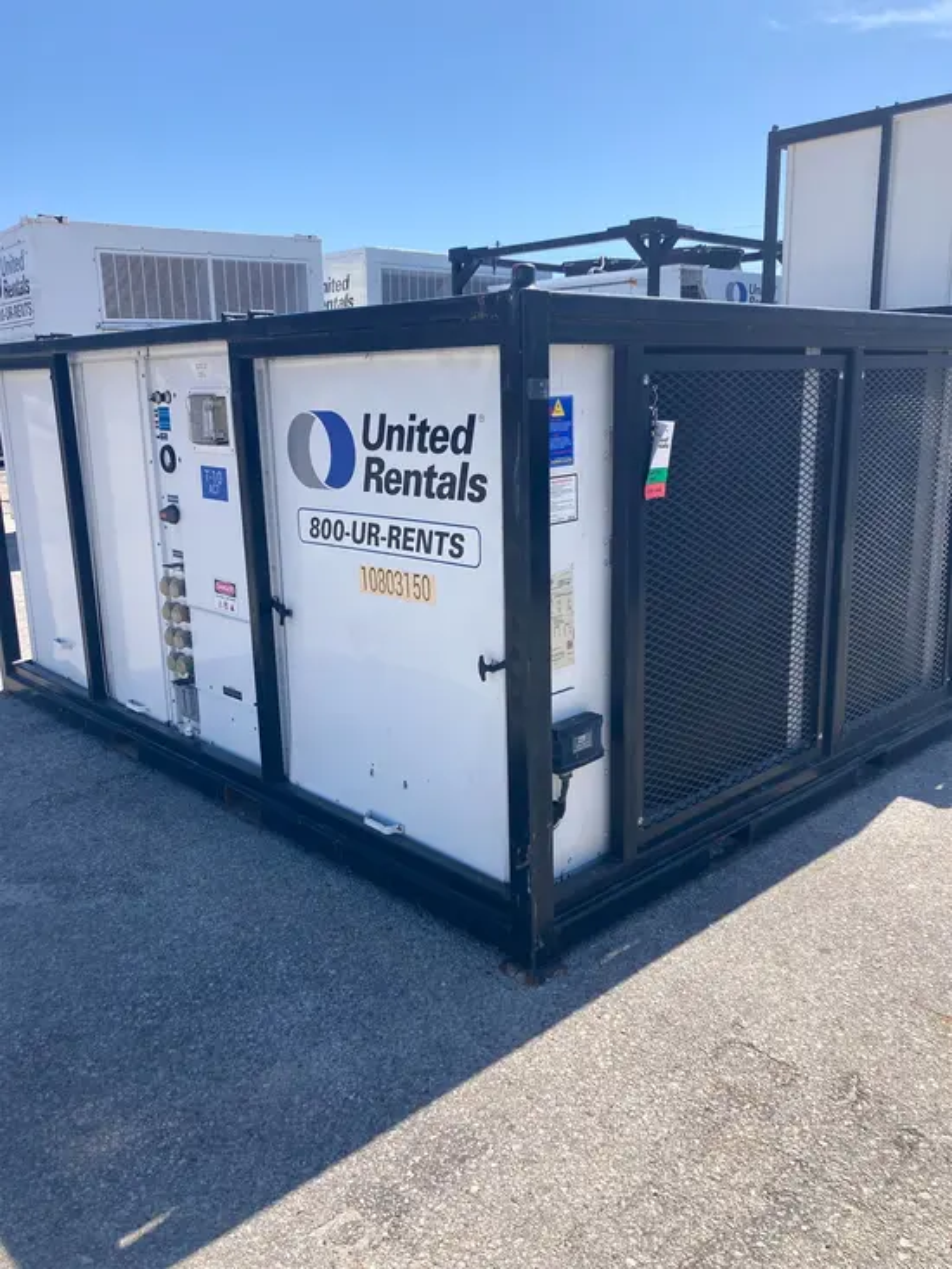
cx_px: 476
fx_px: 1026
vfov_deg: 63.4
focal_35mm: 28
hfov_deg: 49.8
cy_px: 634
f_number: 1.8
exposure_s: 1/1600
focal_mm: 3.99
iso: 20
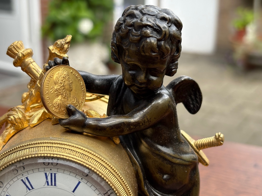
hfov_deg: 36.8
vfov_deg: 28.0
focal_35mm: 52
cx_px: 131
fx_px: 394
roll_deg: -0.8
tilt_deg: -18.0
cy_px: 98
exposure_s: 1/267
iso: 40
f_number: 1.6
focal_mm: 5.96
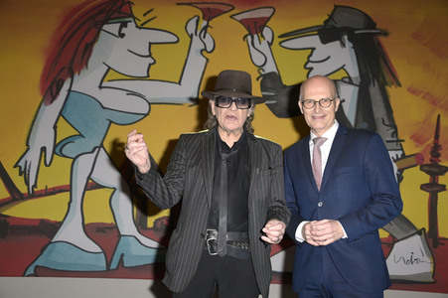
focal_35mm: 50
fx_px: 622
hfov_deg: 39.6
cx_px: 224
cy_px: 149
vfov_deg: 27.0
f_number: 5.6
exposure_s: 1/160
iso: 1000
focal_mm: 50
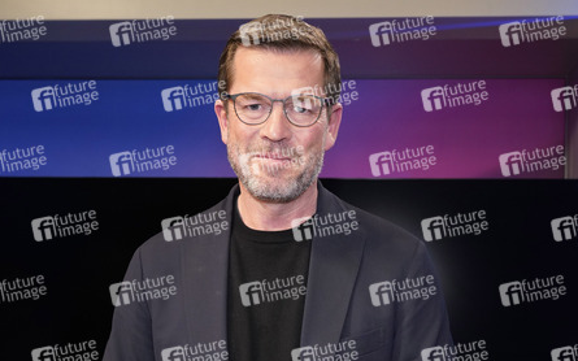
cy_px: 193
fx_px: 504
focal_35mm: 32
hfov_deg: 59.7
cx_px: 290
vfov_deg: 39.4
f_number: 5
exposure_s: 1/125
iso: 2000
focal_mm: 31
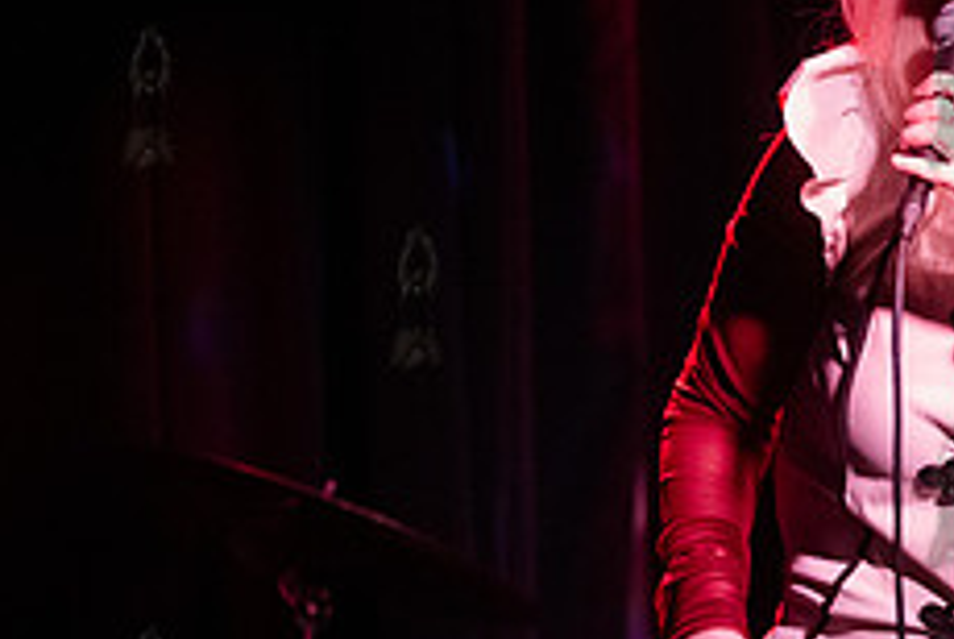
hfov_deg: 5.6
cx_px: 950
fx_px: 9685
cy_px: 93
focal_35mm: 365
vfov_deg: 3.8
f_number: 2.8
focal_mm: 145
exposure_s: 1/250
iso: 8000
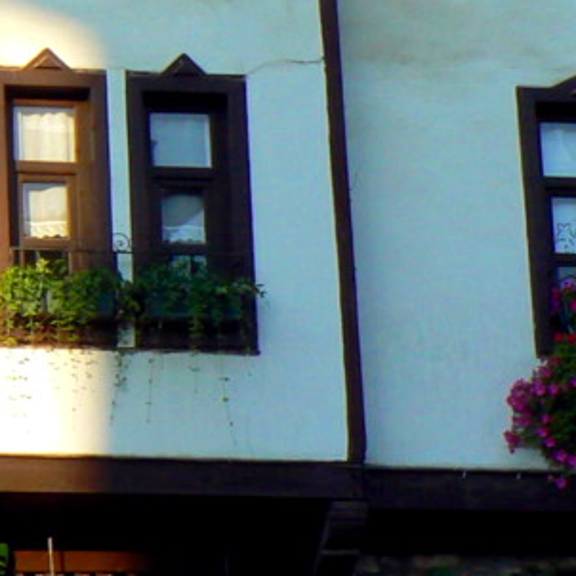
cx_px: -4
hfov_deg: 11.5
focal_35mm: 150
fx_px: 2824
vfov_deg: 11.6
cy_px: 389
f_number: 5.6
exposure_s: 1/200
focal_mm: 6.8
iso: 100
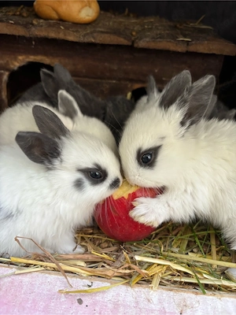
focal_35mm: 26
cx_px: 118
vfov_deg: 67.3
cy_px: 158
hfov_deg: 53.1
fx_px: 236
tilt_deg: -31.2
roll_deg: -4.6
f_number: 1.6
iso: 160
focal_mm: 5.96
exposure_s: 1/60
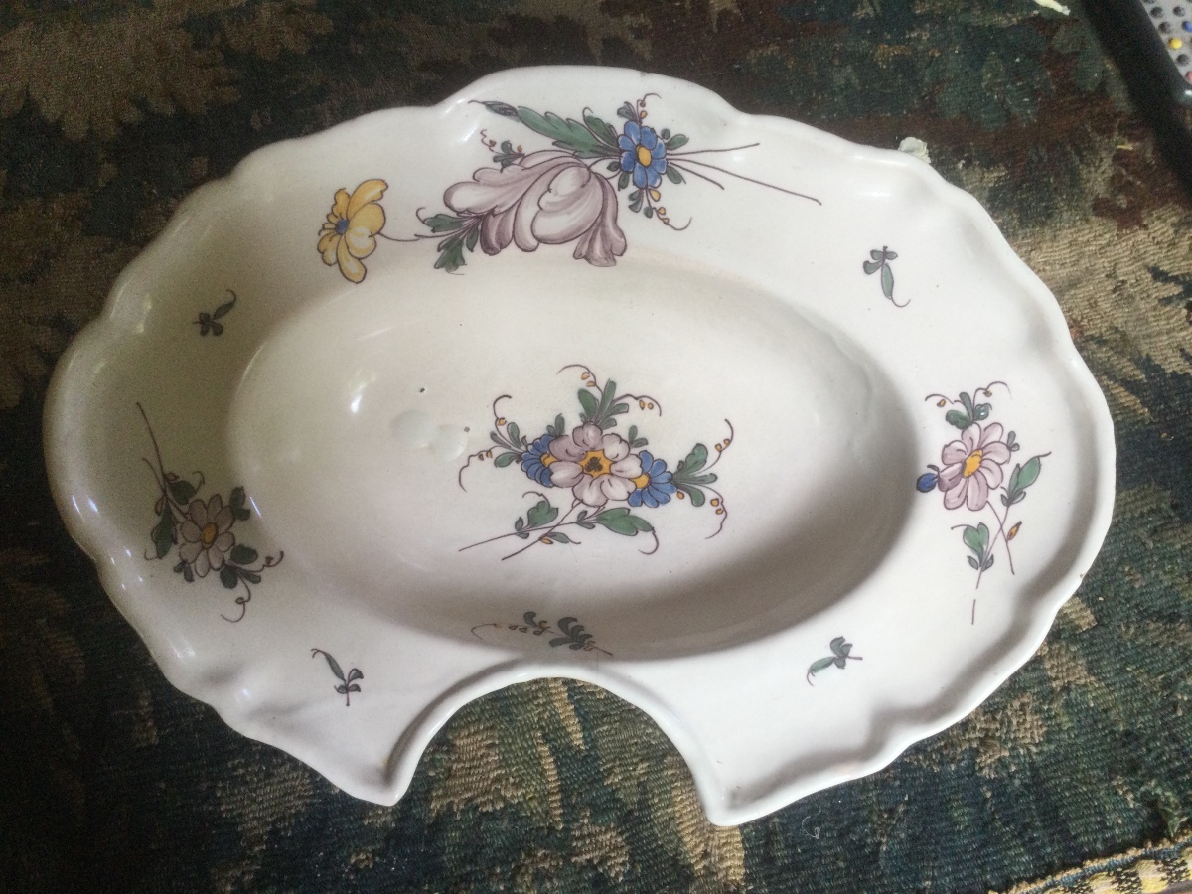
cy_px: 447
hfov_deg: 58.4
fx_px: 1067
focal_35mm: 31
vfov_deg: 45.4
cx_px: 596
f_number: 2.4
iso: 40
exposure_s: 1/33
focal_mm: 3.3
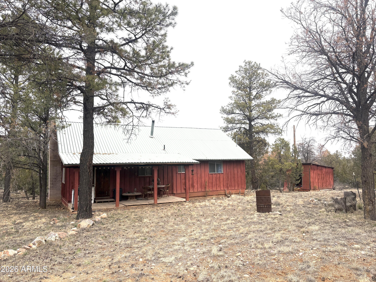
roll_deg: +0.6
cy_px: 141
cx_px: 188
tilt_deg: +4.0
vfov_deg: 53.1
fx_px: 282
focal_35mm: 26
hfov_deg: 67.3
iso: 50
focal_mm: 5.96
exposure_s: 1/873
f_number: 1.6
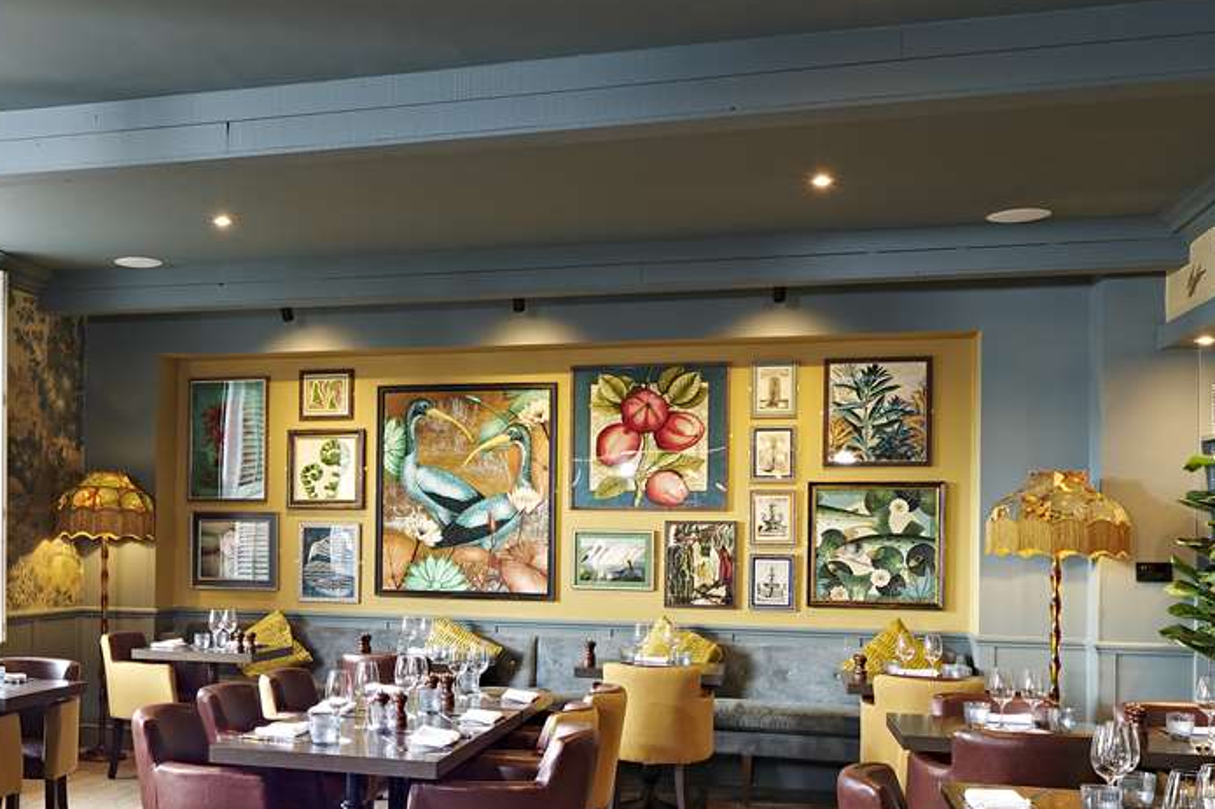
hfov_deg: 45.5
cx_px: 281
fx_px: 1383
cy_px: 695
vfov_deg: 31.4
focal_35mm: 41
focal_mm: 19
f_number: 11
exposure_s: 2
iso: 64
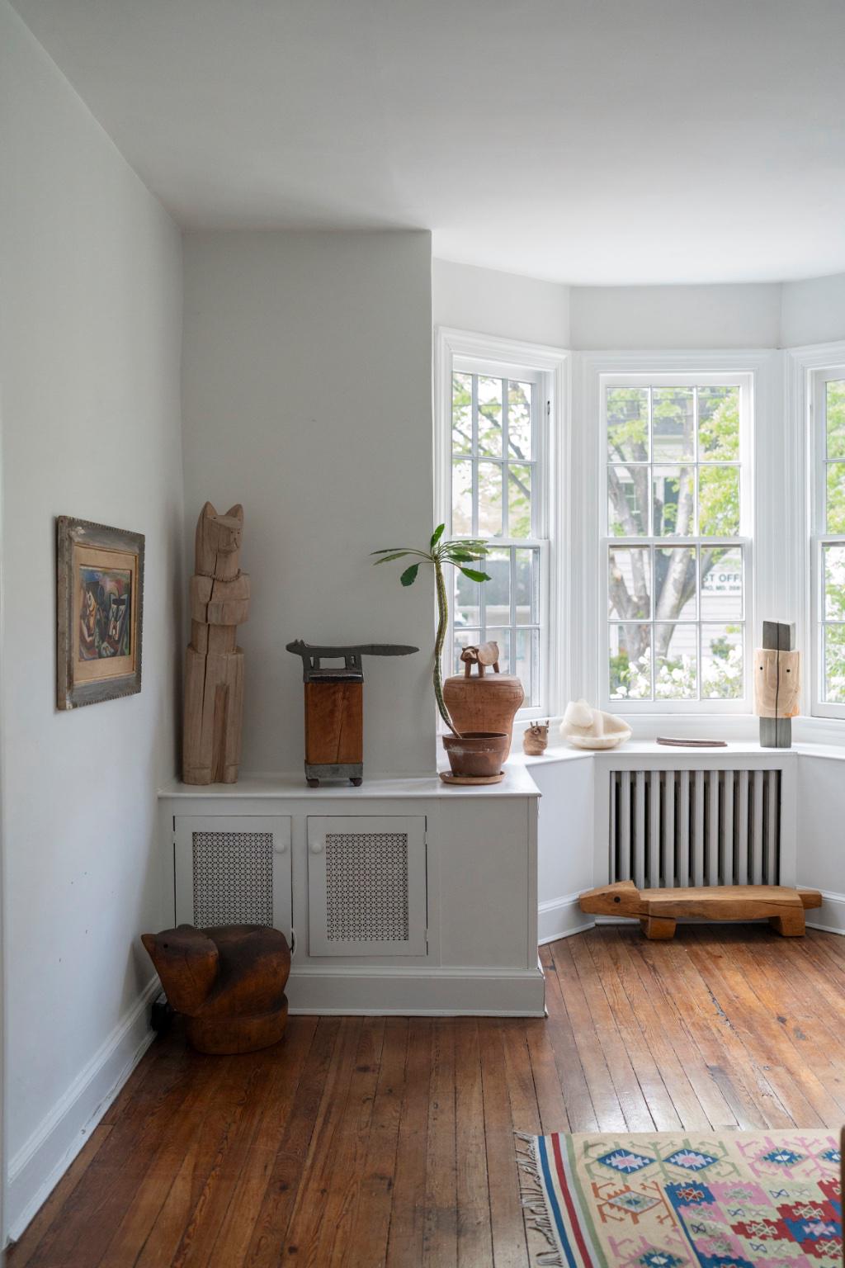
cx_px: 422
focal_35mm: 35
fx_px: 1232
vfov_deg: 54.4
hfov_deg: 37.9
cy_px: 634
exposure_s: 1/250
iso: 1600
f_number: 3.2
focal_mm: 35
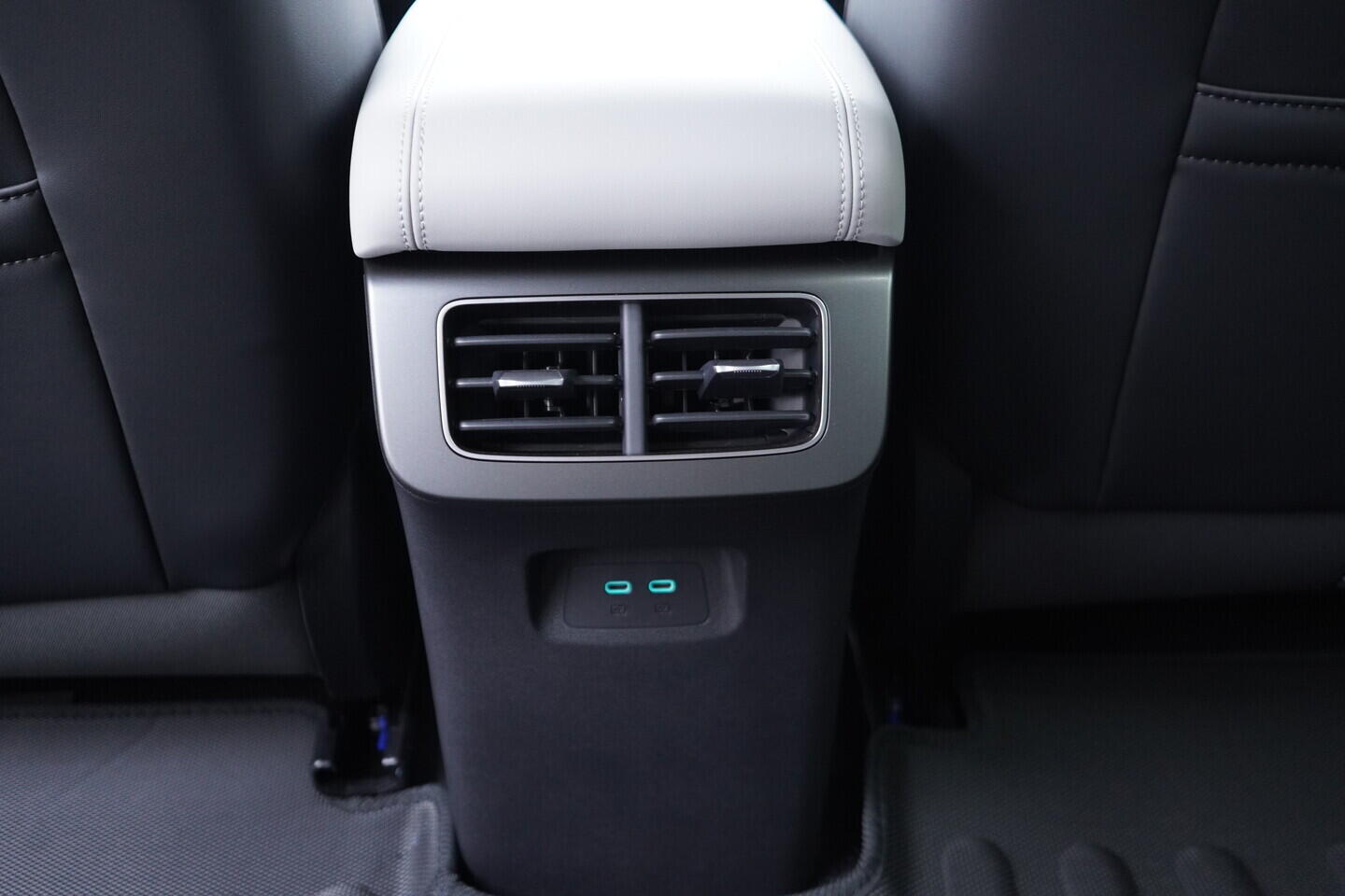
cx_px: 672
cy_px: 448
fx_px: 1345
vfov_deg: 36.9
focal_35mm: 36
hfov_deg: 53.1
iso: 1250
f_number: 2.8
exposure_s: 1/40
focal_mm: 24
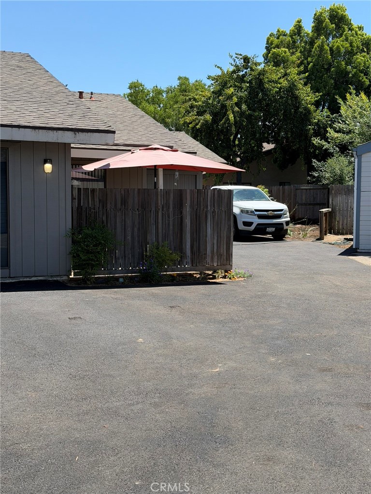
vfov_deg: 39.7
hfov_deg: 30.3
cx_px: 186
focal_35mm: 48
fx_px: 686
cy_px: 247
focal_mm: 6.76
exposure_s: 1/2342
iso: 64
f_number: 1.78
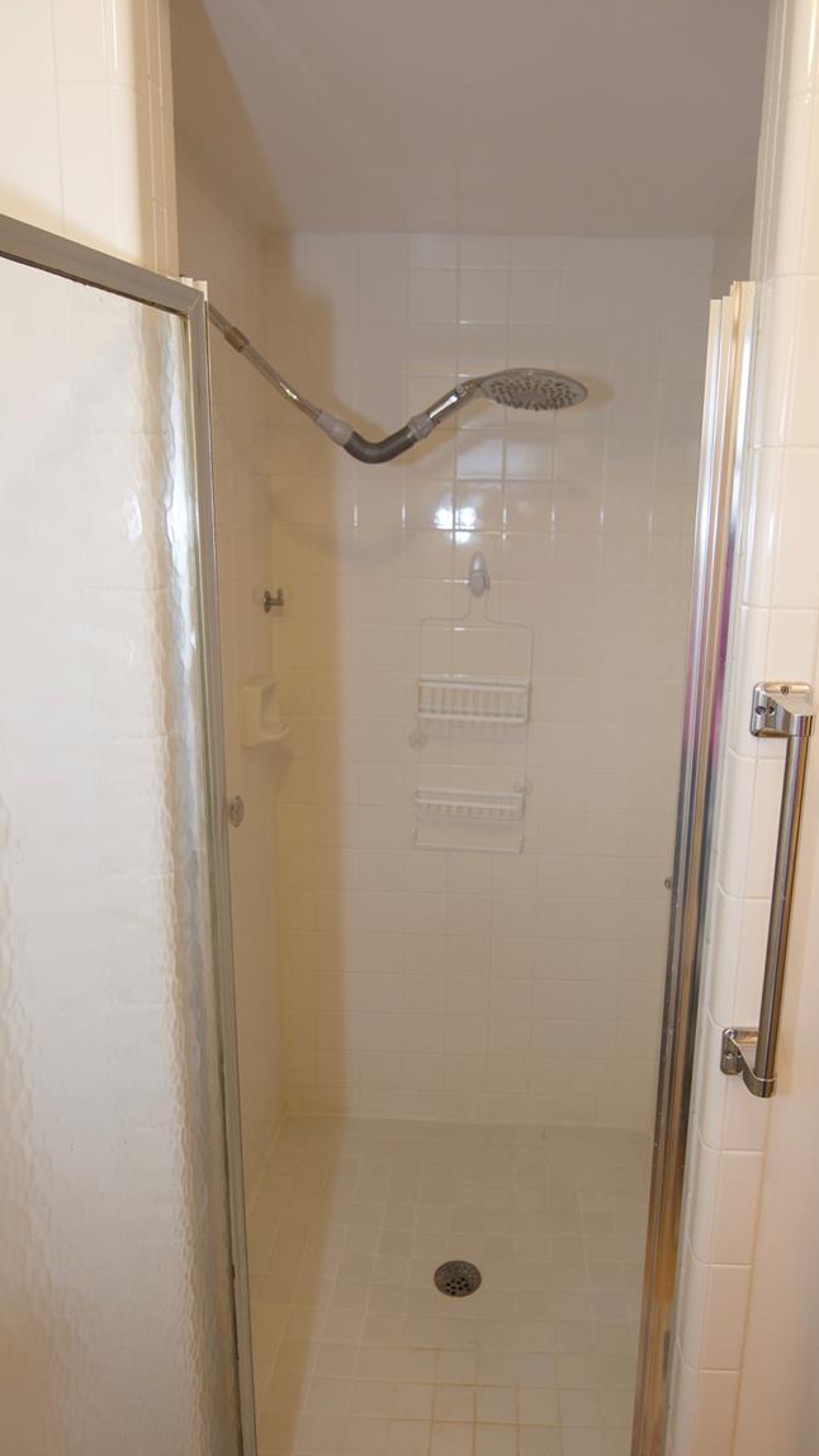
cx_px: 483
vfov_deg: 78.7
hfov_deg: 49.3
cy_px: 734
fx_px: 888
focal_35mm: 23
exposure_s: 1/60
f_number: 4
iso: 320
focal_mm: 14
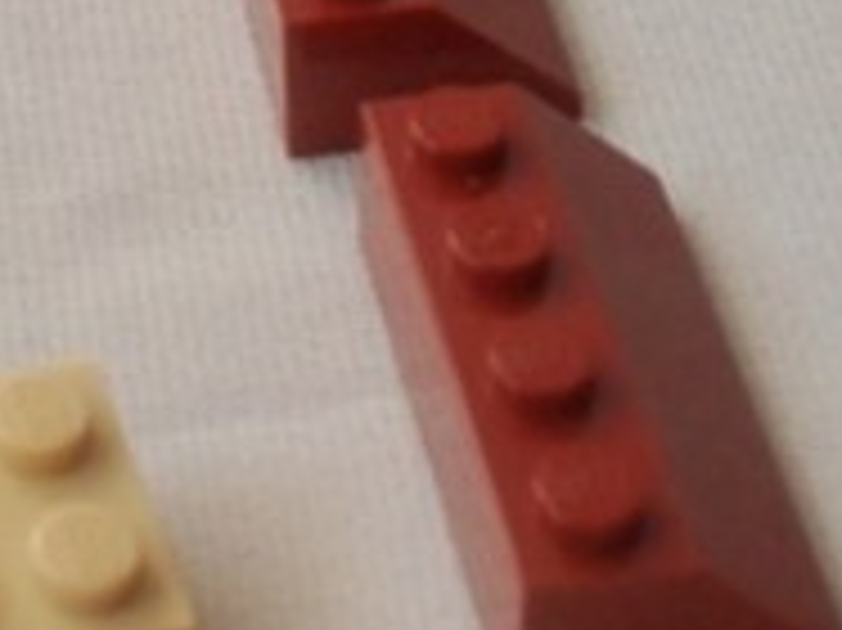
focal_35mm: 178
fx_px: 4327
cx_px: -216
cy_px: -556
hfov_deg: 10.9
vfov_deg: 8.0
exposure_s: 1/60
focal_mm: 6.61
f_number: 3.9
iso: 80
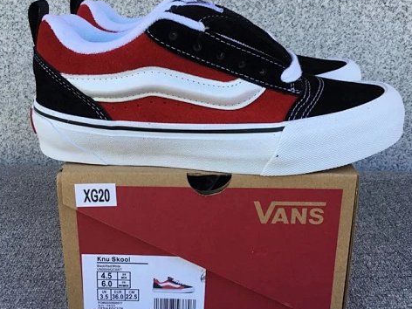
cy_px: 154
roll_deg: -1.1
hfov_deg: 44.8
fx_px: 500
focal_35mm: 42
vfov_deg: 34.3
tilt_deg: -19.4
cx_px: 212
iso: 25
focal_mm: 3.3
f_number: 2.4
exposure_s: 1/127
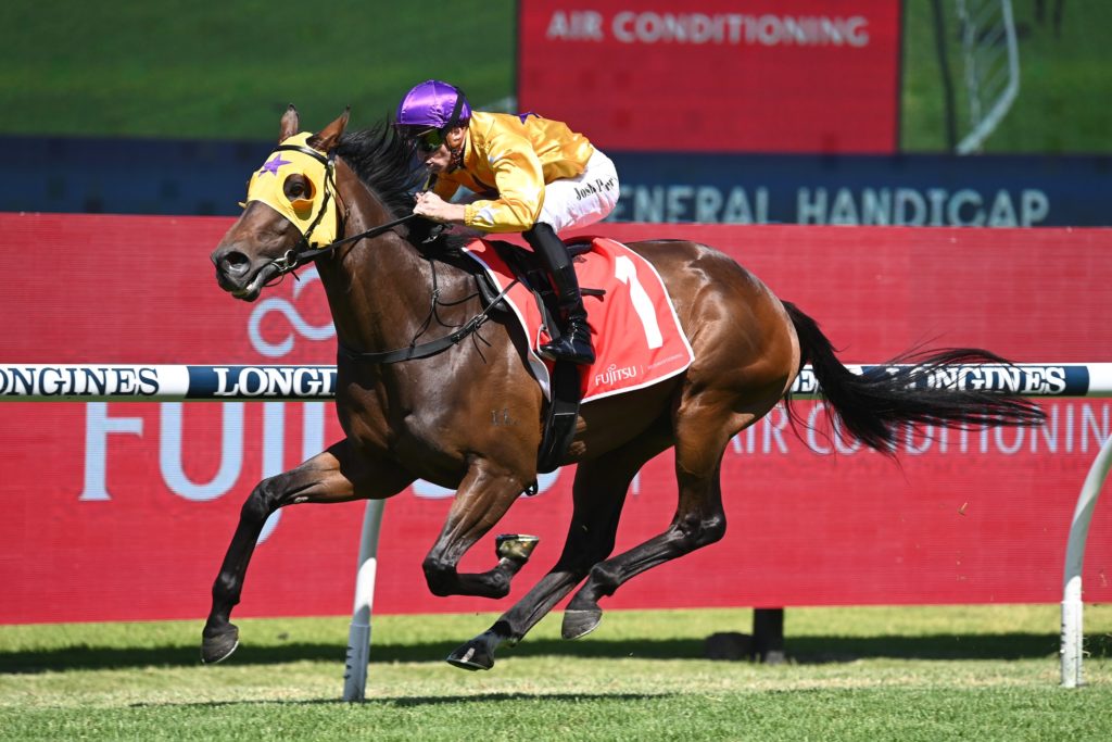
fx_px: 8032
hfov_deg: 7.9
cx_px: 556
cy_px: 371
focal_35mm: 260
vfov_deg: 5.3
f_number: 5.6
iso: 400
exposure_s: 1/1600
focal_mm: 260
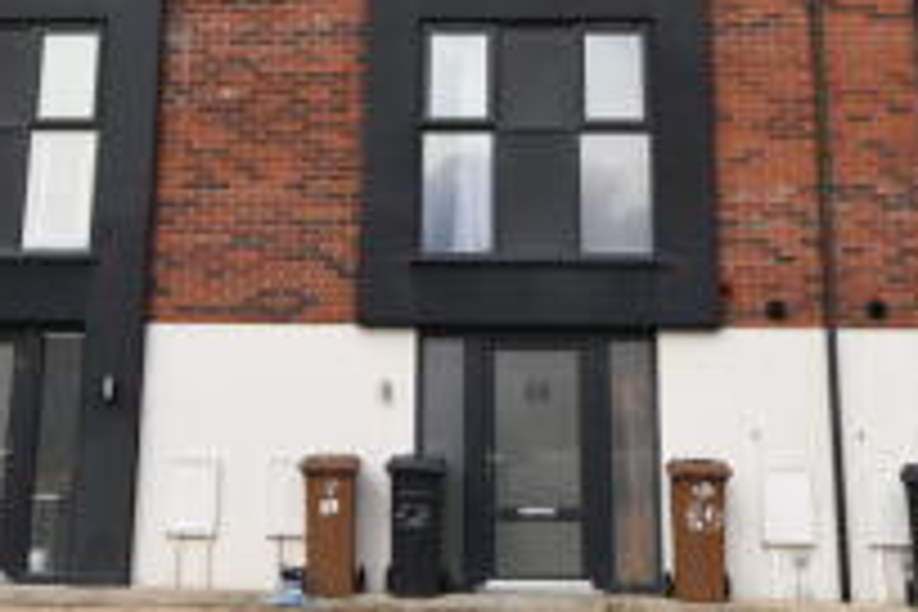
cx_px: 436
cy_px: 151
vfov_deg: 27.1
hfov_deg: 40.3
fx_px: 1249
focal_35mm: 49
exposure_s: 1/640
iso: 800
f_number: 13
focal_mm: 14
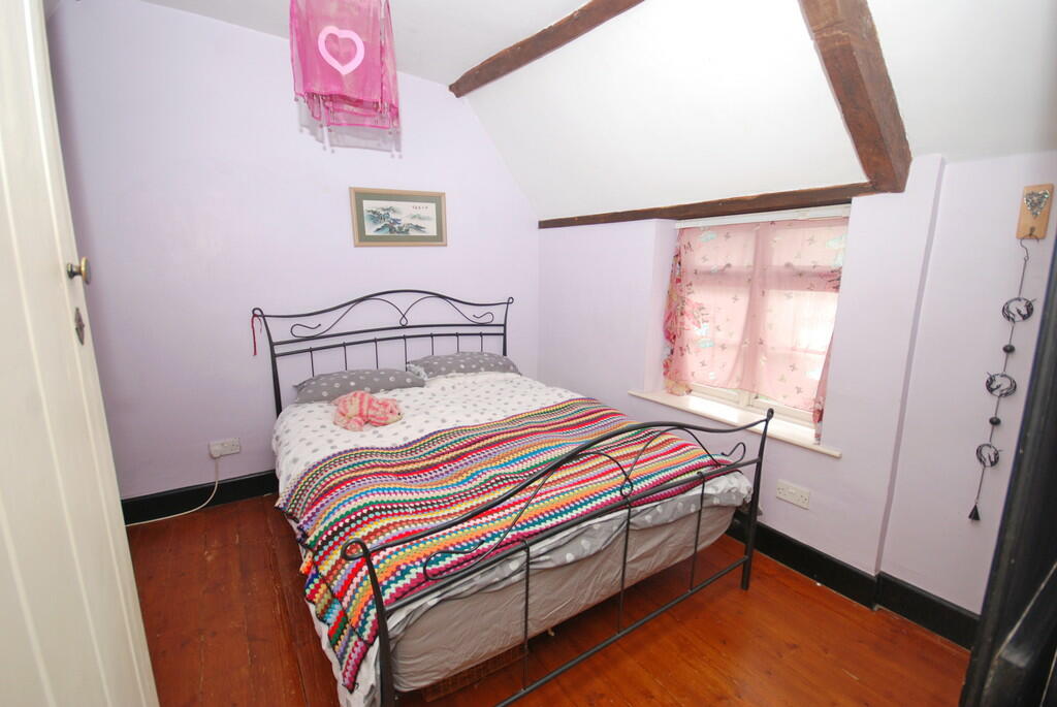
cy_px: 354
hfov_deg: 100.3
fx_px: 441
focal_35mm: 15
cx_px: 528
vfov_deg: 77.5
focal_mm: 10
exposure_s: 1/60
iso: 400
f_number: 4
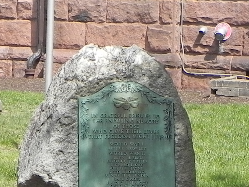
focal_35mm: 159
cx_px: 135
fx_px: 1144
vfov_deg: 9.2
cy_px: 212
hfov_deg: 12.4
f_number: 5.6
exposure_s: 1/255
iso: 160
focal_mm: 7.3
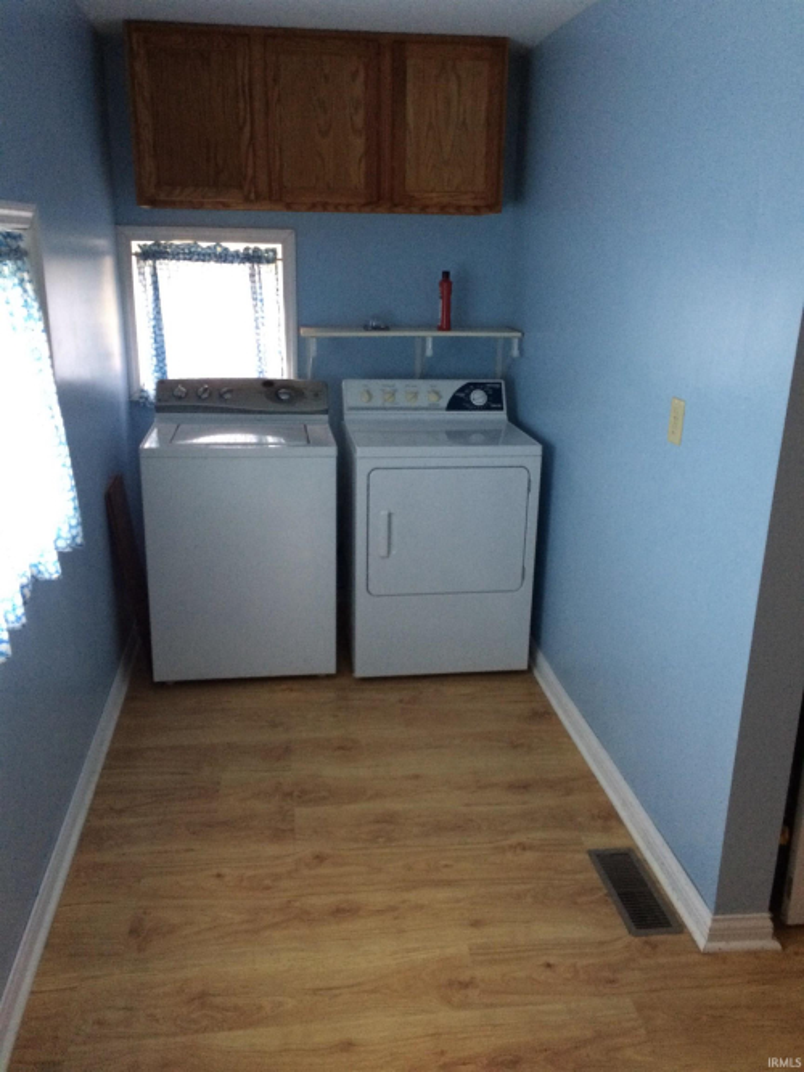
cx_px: 402
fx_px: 898
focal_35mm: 29
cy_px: 536
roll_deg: +0.3
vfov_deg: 61.7
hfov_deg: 48.2
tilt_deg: -19.8
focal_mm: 4.15
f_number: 2.2
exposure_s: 1/20
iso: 320
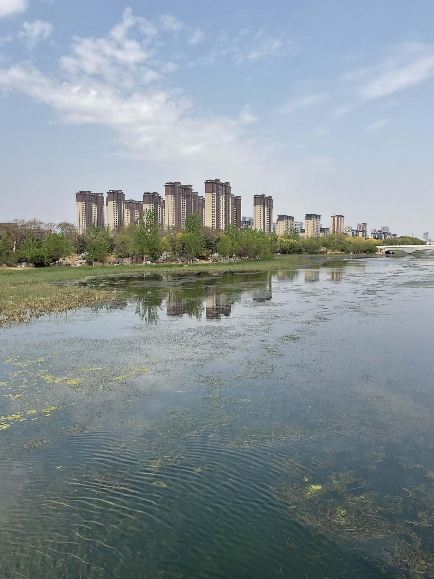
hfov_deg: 48.2
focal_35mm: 29
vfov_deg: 61.7
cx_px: 217
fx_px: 485
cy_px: 290
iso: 16
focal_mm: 3
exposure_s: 1/1786
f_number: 1.8
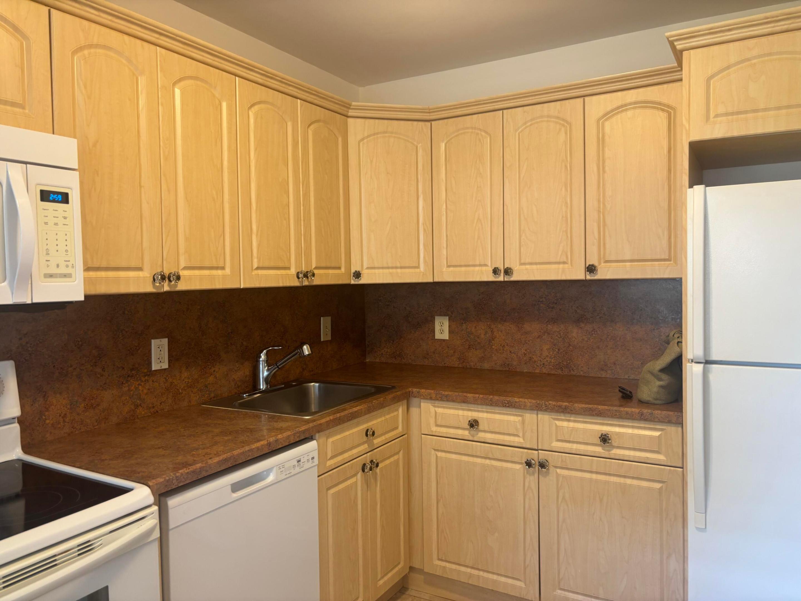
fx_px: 602
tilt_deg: -2.1
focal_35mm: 26
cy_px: 300
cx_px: 400
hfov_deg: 67.3
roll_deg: +2.4
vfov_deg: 53.1
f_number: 1.6
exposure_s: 1/60
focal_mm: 5.96
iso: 80
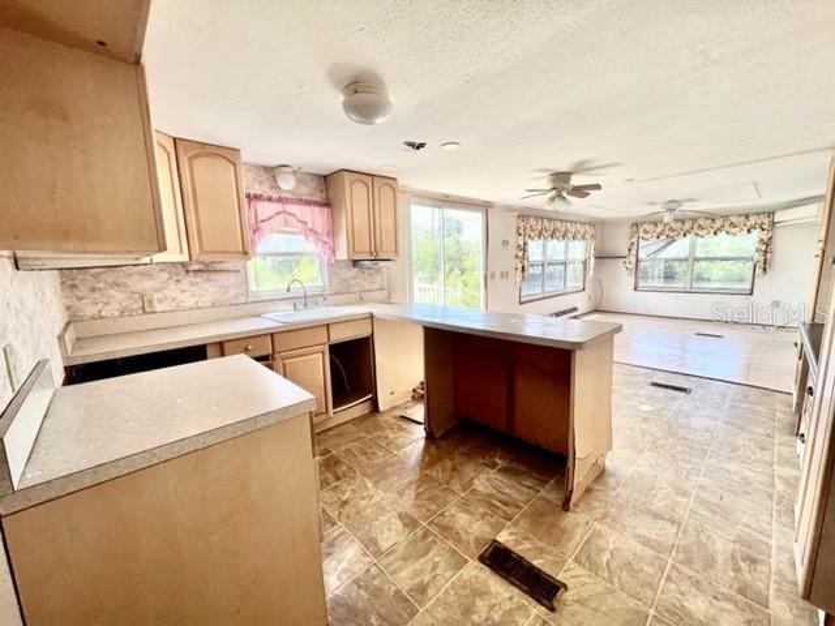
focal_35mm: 13
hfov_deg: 106.2
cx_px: 418
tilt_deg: -10.0
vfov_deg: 89.9
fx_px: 314
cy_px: 313
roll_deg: +1.7
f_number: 1.8
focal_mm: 1.57
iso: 32
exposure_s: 1/130
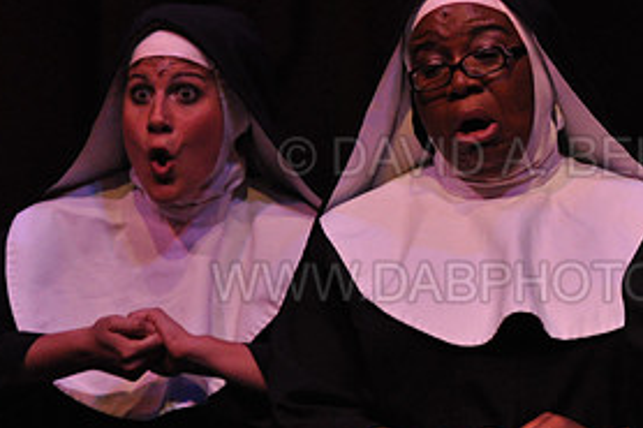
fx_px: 8658
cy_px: 242
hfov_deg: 4.3
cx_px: 525
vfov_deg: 2.8
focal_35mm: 485
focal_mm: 155
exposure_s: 1/400
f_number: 5
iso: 1600
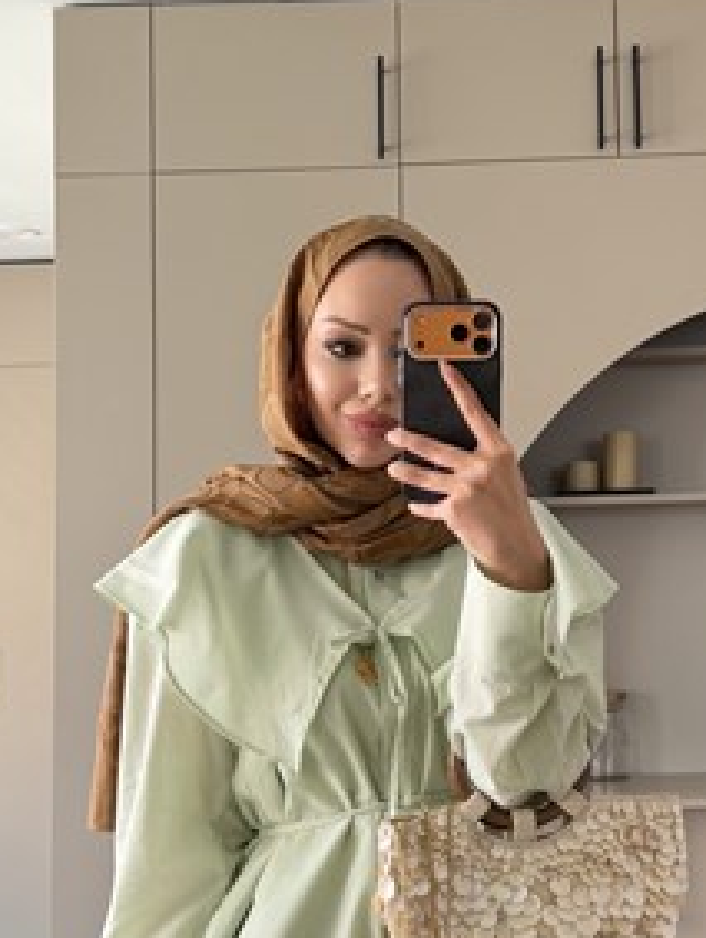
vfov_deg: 51.2
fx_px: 950
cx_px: 368
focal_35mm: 35
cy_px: 651
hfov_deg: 40.8
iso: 100
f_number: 1.78
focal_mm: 6.76
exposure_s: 1/121
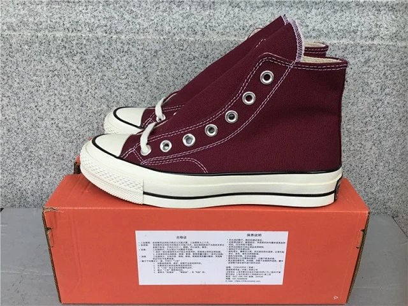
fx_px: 365
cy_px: 153
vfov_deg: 45.4
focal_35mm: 31
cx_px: 204
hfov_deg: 58.4
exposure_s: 1/554
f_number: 2.4
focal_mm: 3.3
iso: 25
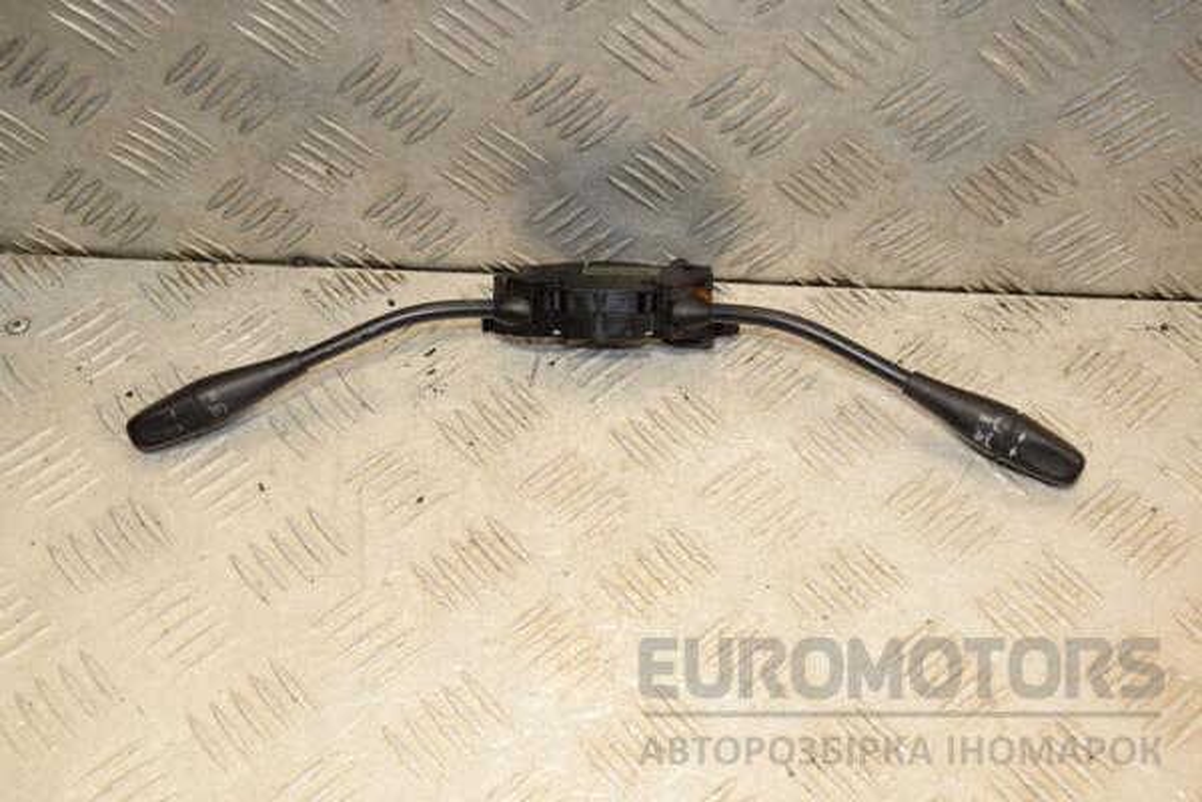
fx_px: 1753
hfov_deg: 37.9
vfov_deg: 25.8
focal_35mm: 52
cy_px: 401
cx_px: 601
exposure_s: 1/200
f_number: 8
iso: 800
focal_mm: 35
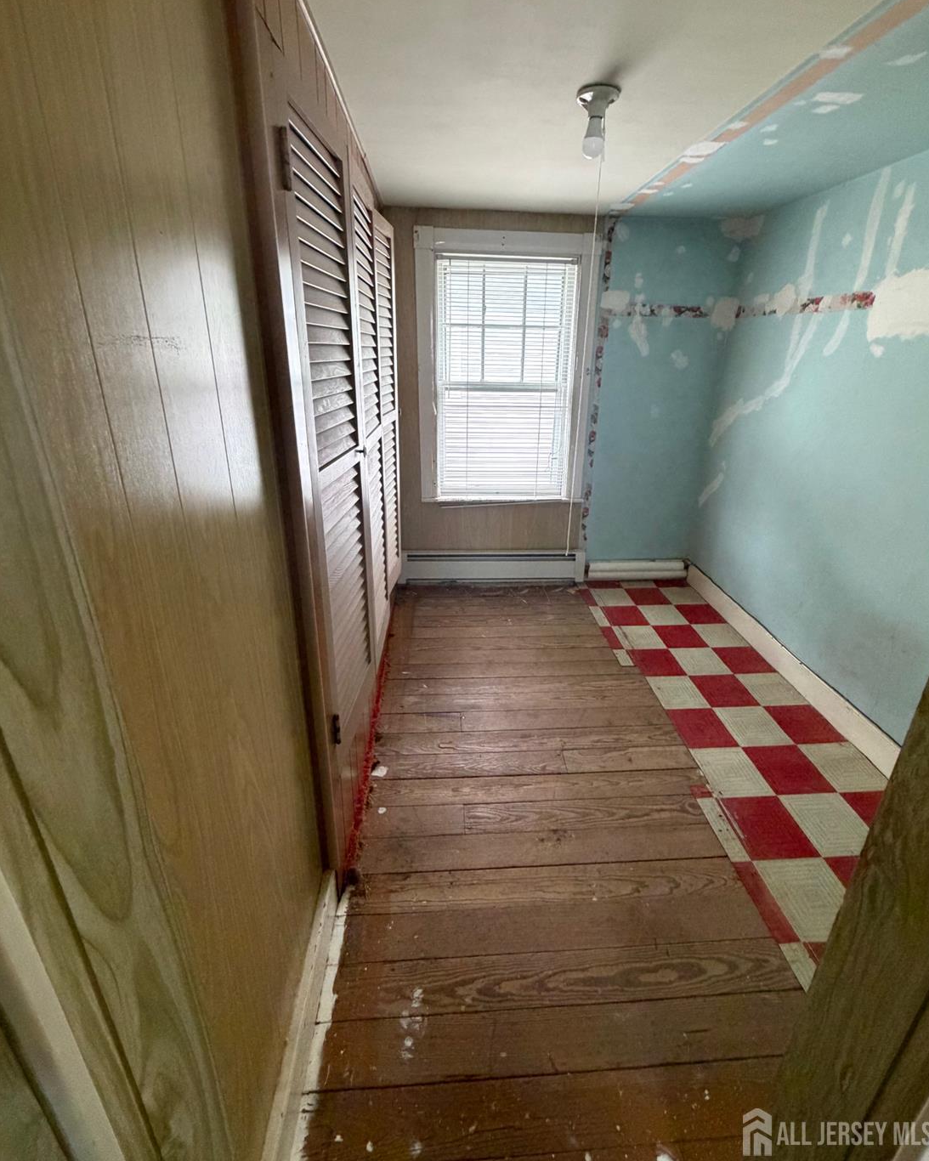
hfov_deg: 84.0
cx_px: 475
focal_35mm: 15
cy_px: 533
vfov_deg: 96.6
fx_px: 515
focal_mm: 2.22
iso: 500
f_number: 2.2
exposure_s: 1/60
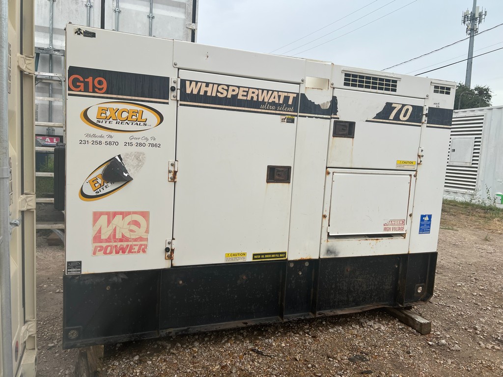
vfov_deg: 53.1
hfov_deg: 67.3
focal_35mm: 26
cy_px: 188
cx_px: 252
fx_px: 378
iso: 50
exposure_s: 1/2208
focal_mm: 5.7
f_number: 1.5
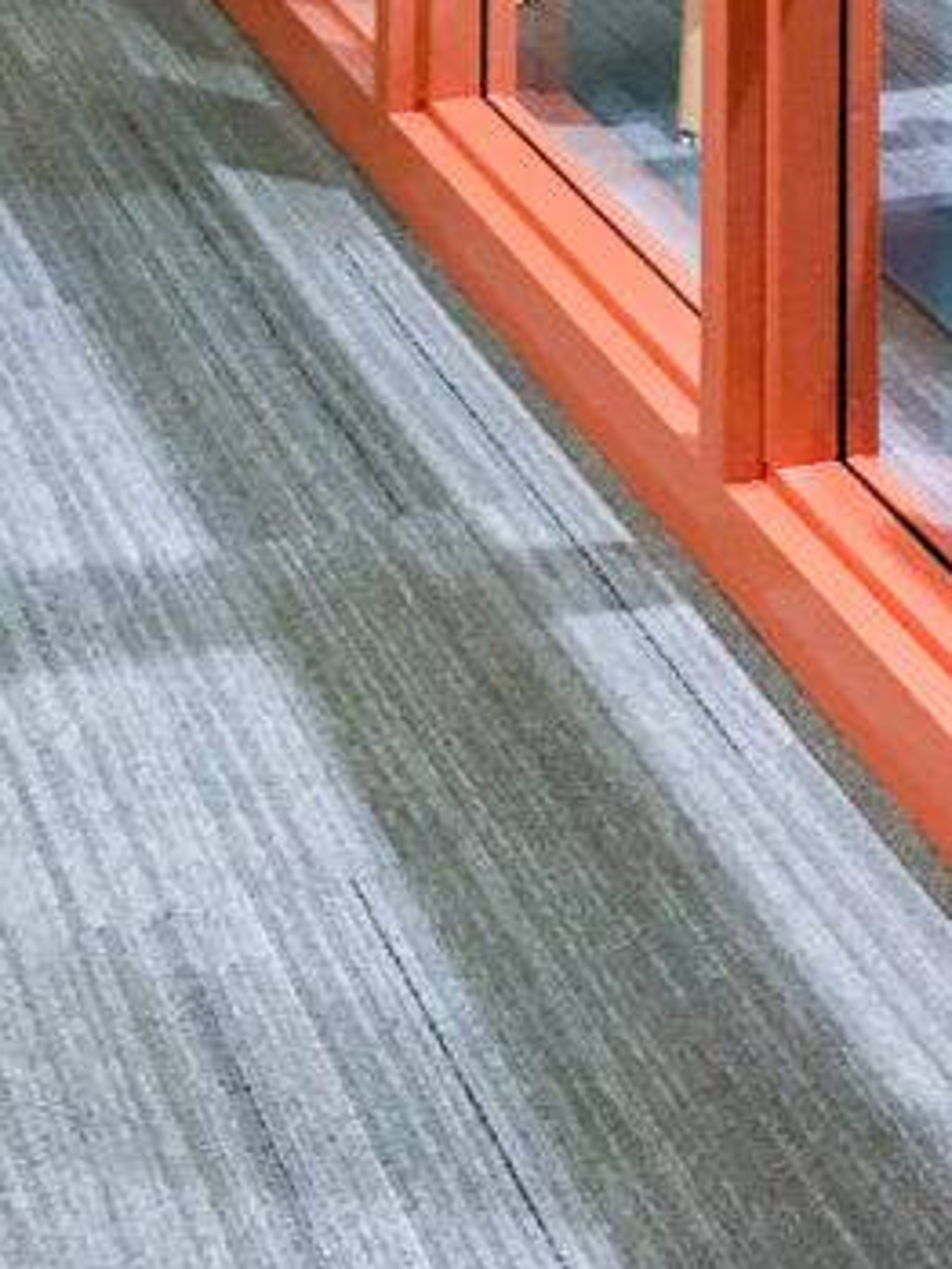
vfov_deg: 21.2
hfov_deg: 17.4
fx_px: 3115
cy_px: -298
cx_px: 432
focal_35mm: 85
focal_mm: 4.15
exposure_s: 1/30
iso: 125
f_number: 2.2
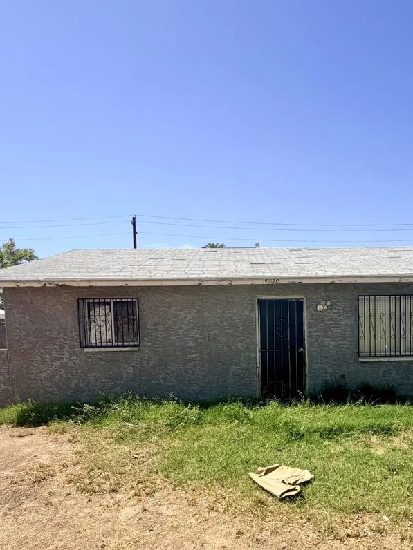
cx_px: 266
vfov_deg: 69.8
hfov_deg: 55.9
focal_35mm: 24
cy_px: 360
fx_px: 382
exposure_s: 1/955
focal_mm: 2.22
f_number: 2.2
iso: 20
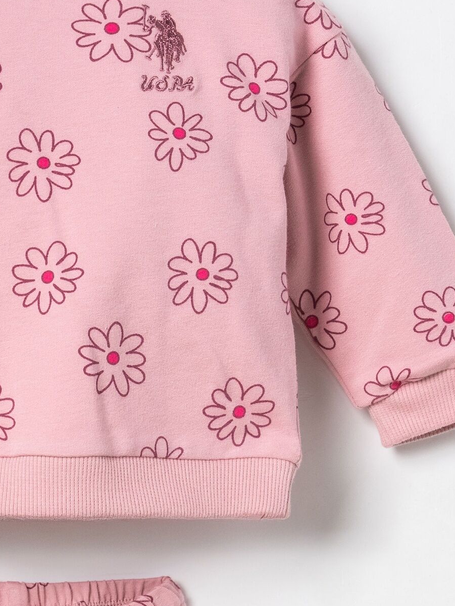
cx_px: 239
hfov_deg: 20.4
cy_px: 189
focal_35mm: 72
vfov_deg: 26.8
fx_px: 1262
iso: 400
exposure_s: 1/125
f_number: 9
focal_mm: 50
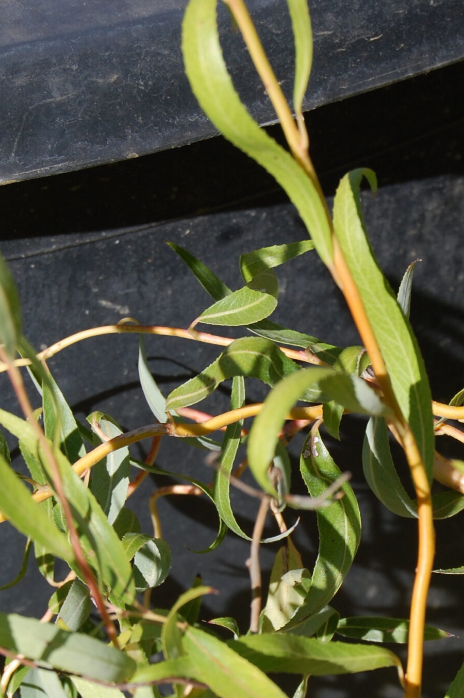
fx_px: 3021
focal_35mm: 156
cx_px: 304
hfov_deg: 8.8
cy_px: 509
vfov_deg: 13.1
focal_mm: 55
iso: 200
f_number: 9
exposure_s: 1/320
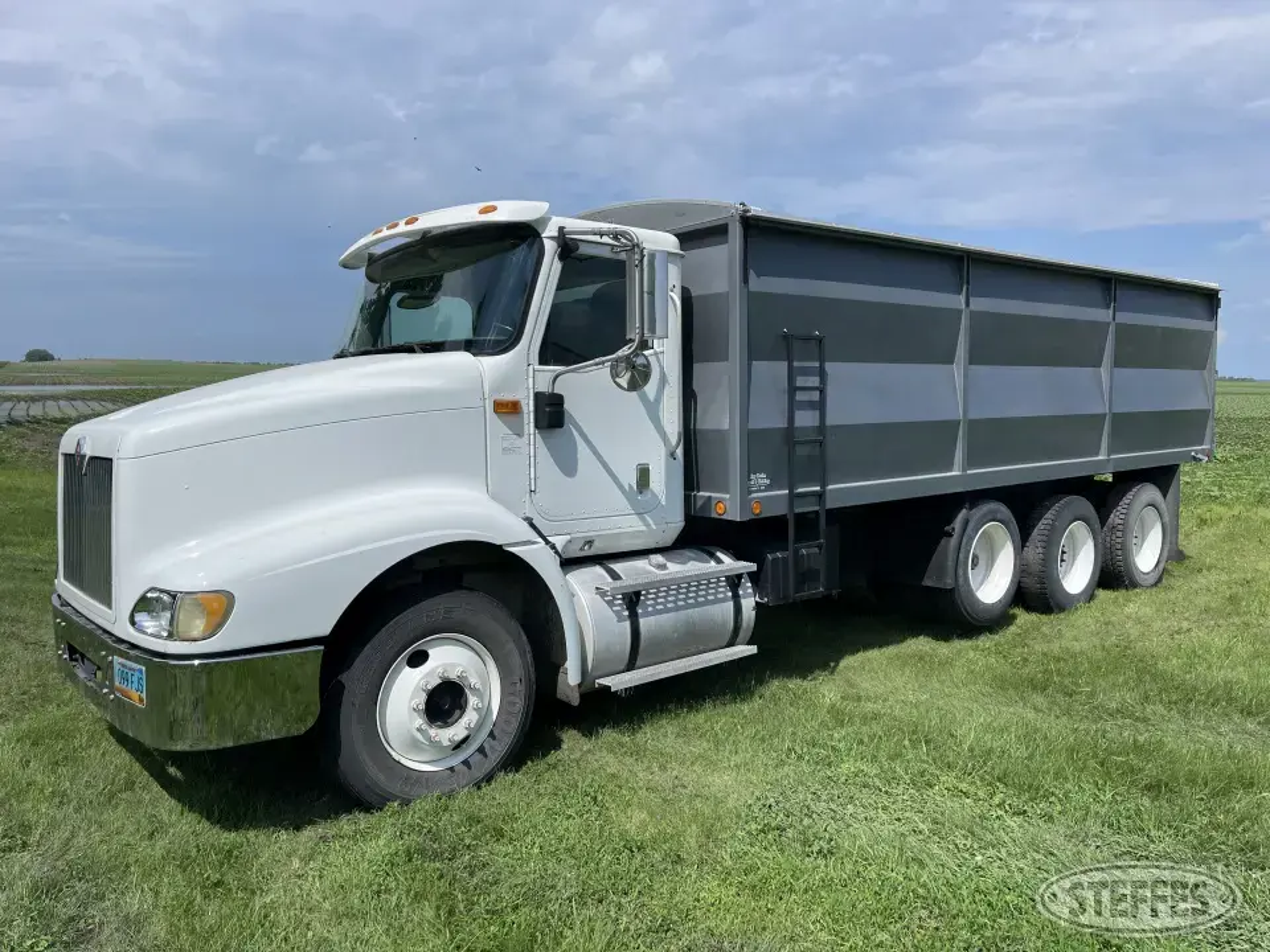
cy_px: 476
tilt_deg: -4.9
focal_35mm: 26
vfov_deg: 53.1
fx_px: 954
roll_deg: -0.2
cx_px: 635
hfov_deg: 67.3
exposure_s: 1/5917
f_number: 1.6
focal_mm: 5.1
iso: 32
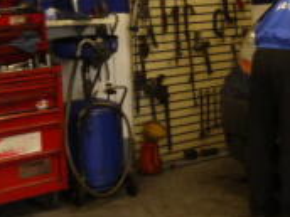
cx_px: 298
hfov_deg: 20.0
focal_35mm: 95
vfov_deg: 15.5
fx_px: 796
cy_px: 43
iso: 500
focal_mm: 14
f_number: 3.5
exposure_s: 1/60
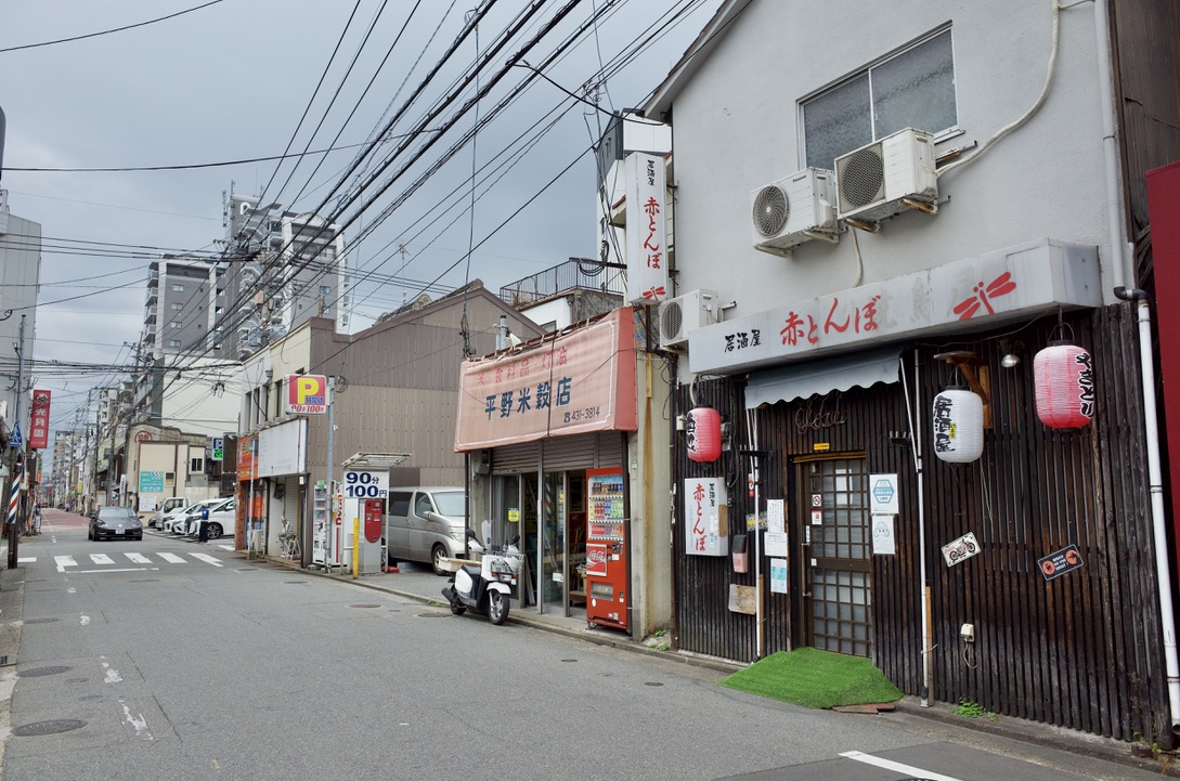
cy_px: 390
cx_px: 590
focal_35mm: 28
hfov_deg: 65.6
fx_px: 916
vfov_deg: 46.2
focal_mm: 18.3
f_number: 4
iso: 200
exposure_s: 1/500
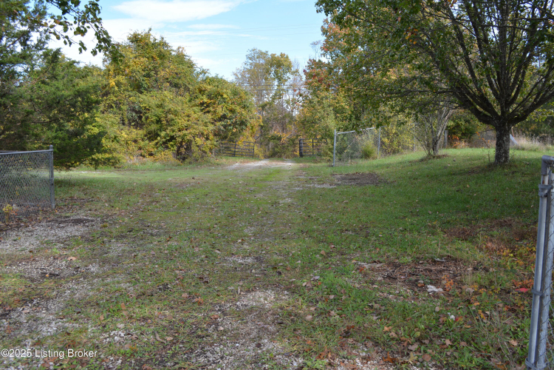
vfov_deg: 40.0
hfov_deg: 57.2
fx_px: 508
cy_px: 185
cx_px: 277
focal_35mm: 33
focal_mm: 22
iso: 200
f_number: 7.1
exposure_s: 1/200
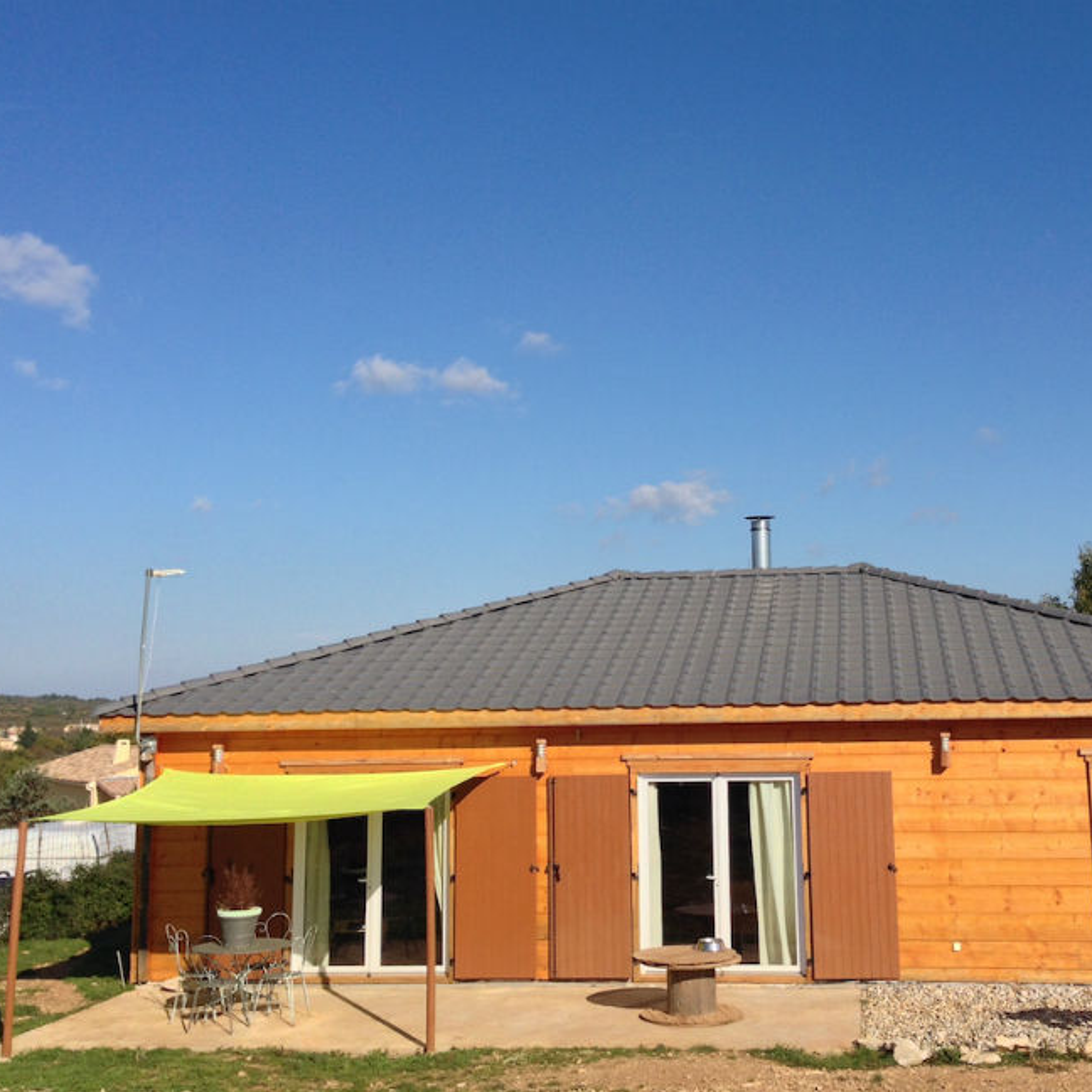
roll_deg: +0.2
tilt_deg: +8.2
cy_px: 470
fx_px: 1606
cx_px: 672
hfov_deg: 37.4
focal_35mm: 45
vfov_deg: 37.5
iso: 50
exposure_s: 1/1869
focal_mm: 4.12
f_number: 2.4
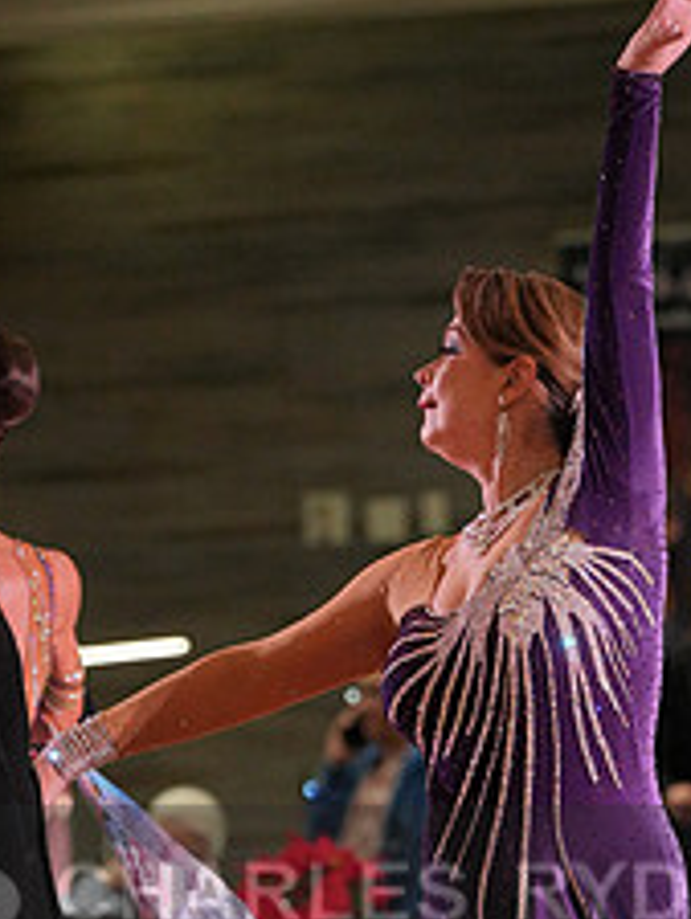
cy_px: 944
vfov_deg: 5.1
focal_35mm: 386
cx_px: 309
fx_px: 10264
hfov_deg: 3.9
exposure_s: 1/500
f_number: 4
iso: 2000
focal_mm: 156
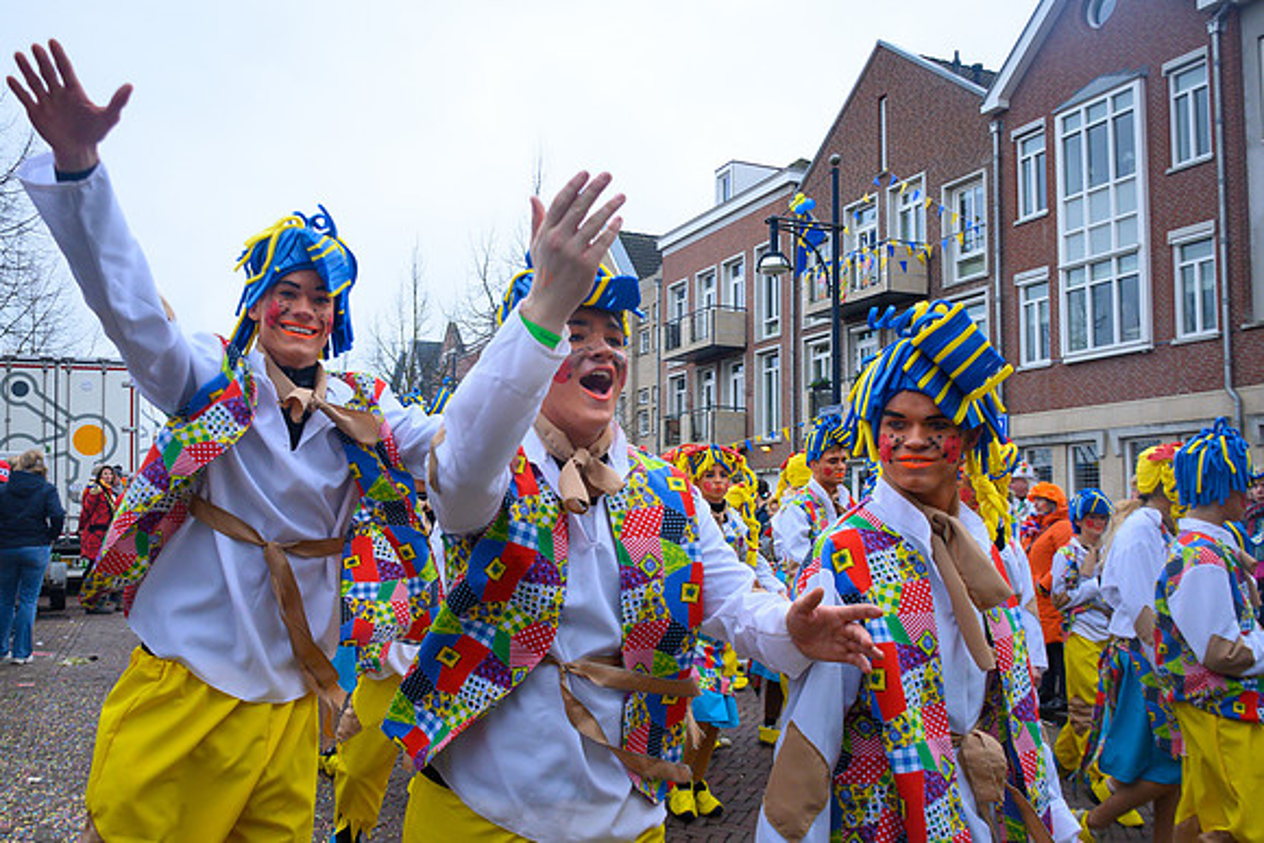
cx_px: 559
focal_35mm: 30
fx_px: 1058
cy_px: 442
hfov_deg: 61.5
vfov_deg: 43.4
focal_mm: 18
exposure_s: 1/640
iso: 400
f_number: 5
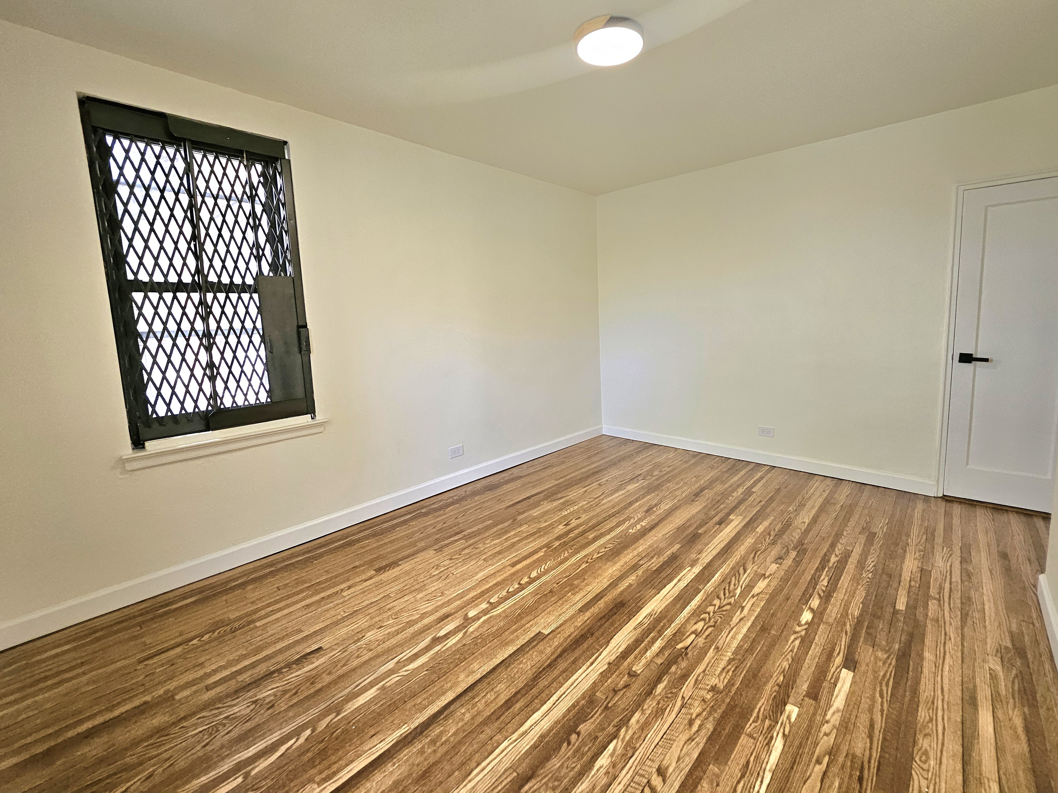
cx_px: 567
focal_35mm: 14
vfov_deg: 85.6
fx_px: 428
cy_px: 375
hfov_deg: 101.9
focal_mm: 1.7
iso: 160
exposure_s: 1/60.2
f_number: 2.2
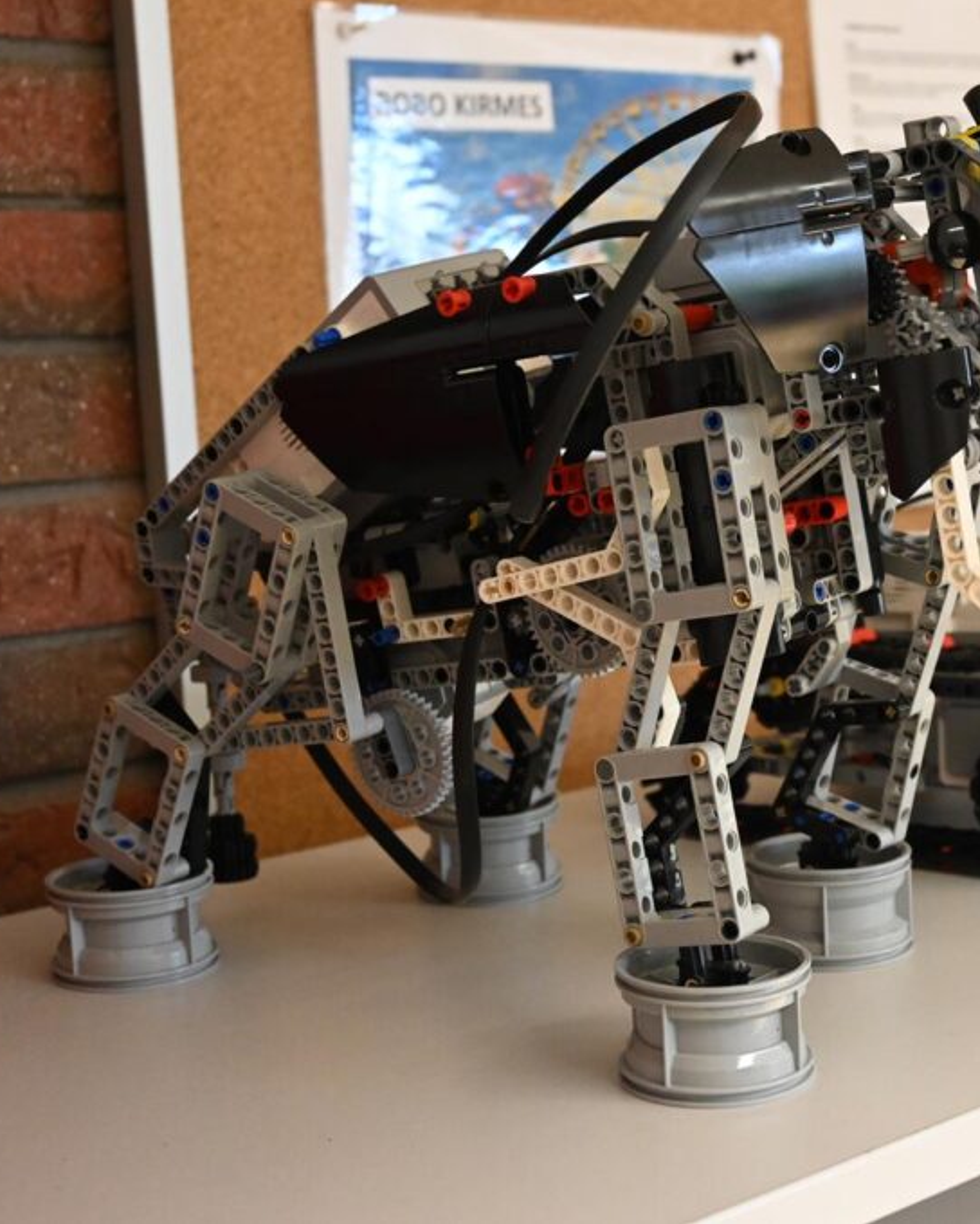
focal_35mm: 58
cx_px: 665
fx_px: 2114
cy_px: 610
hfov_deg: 25.9
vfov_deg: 32.3
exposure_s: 1/40
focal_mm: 27.5
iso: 3200
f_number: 4.5
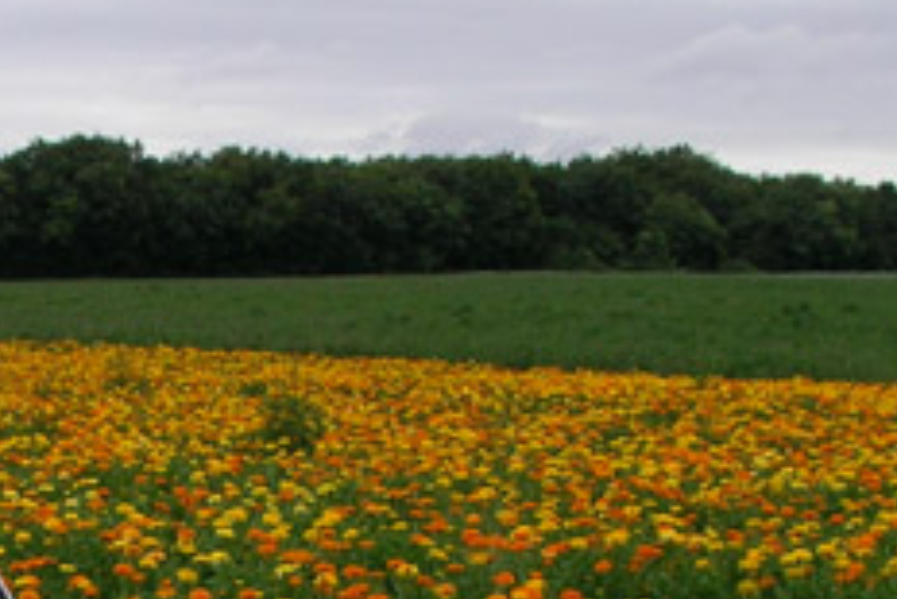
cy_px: 783
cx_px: 62
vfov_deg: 13.0
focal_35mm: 102
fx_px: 2543
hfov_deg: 19.6
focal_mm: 5.8
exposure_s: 1/347
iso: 50
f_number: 4.5
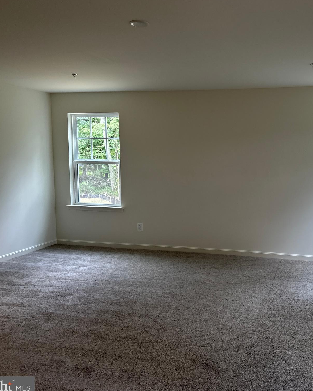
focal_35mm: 32
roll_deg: -0.8
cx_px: 237
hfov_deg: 44.2
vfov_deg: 55.7
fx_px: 371
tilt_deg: -4.2
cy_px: 197
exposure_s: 1/120
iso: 125
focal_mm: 6.86
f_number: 1.78
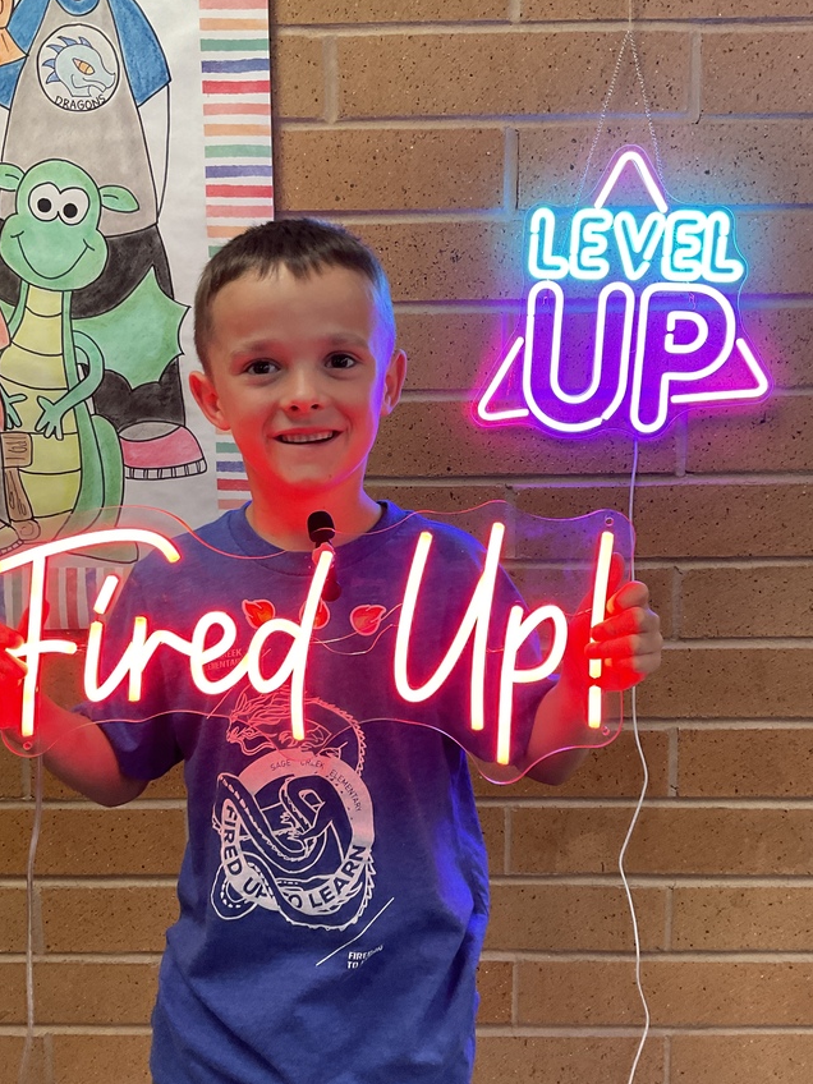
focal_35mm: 35
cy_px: 556
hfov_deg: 40.7
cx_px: 386
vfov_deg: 52.6
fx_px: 1096
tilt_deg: -9.6
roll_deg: -0.1
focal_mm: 3
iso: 125
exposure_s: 1/60
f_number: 1.8
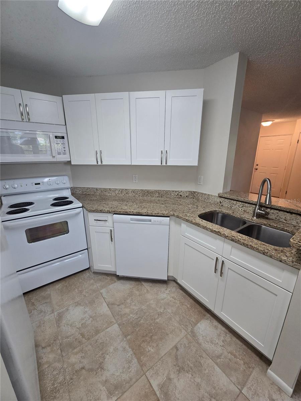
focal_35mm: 13
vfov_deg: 106.2
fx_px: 151
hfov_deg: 89.9
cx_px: 150
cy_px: 200
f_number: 2.2
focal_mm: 2.2
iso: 160
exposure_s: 1/60
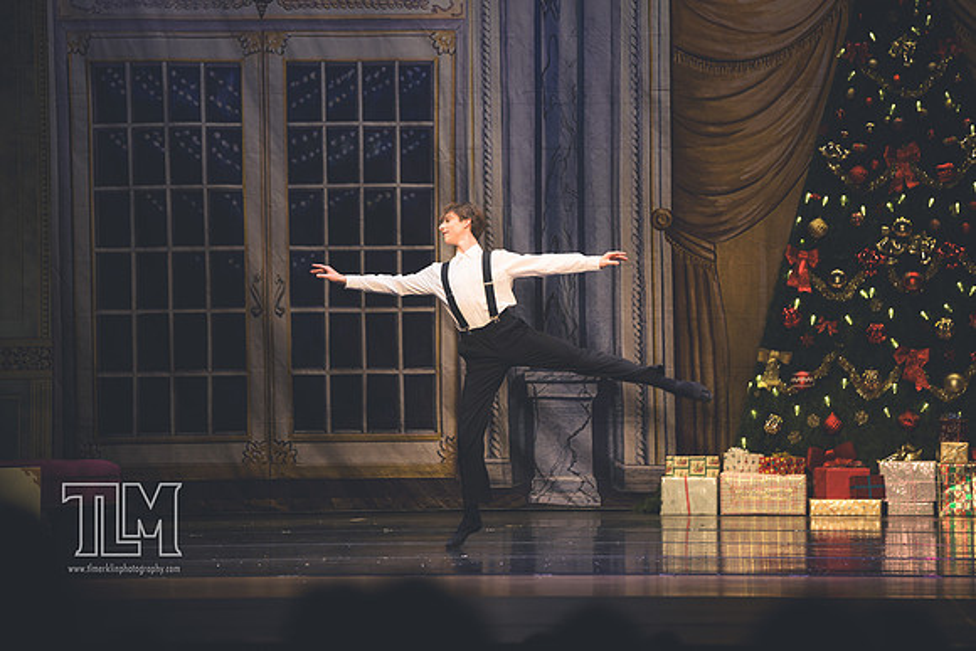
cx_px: 488
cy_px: 326
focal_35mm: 200
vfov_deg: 6.9
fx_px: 5423
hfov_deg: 10.3
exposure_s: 1/400
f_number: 2.8
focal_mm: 200
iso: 640
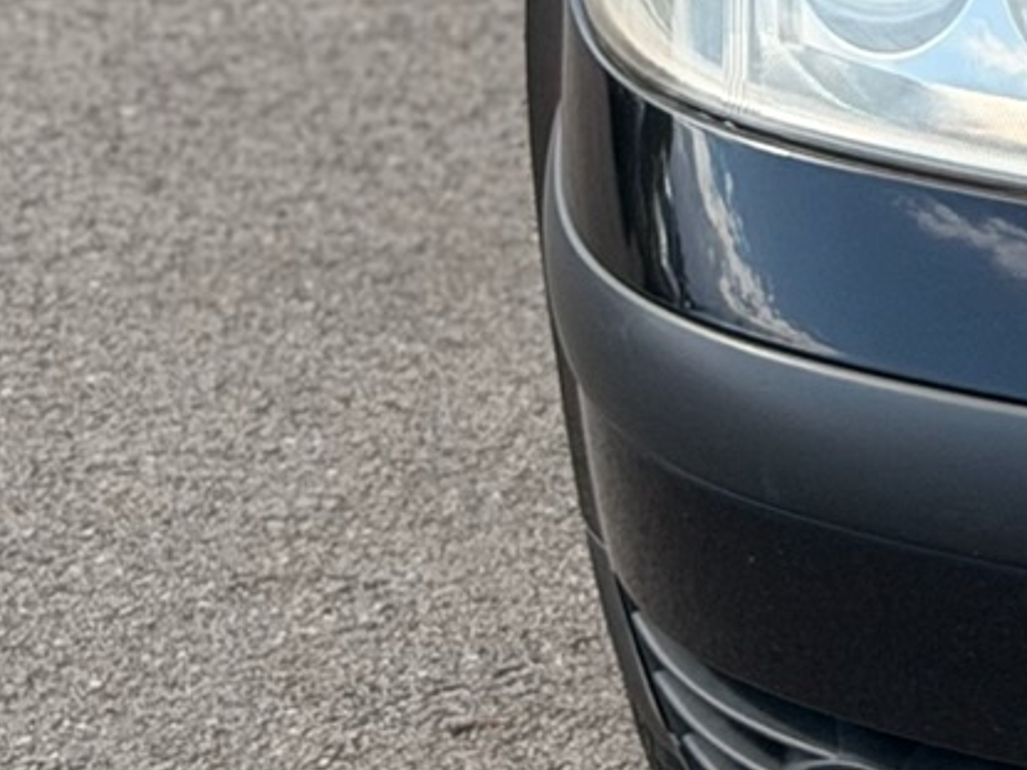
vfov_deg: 6.2
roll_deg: +0.0
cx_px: 2363
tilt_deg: -14.1
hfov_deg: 7.8
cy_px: -520
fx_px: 7029
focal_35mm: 237
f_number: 1.78
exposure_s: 1/2033
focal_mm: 6.76
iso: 64
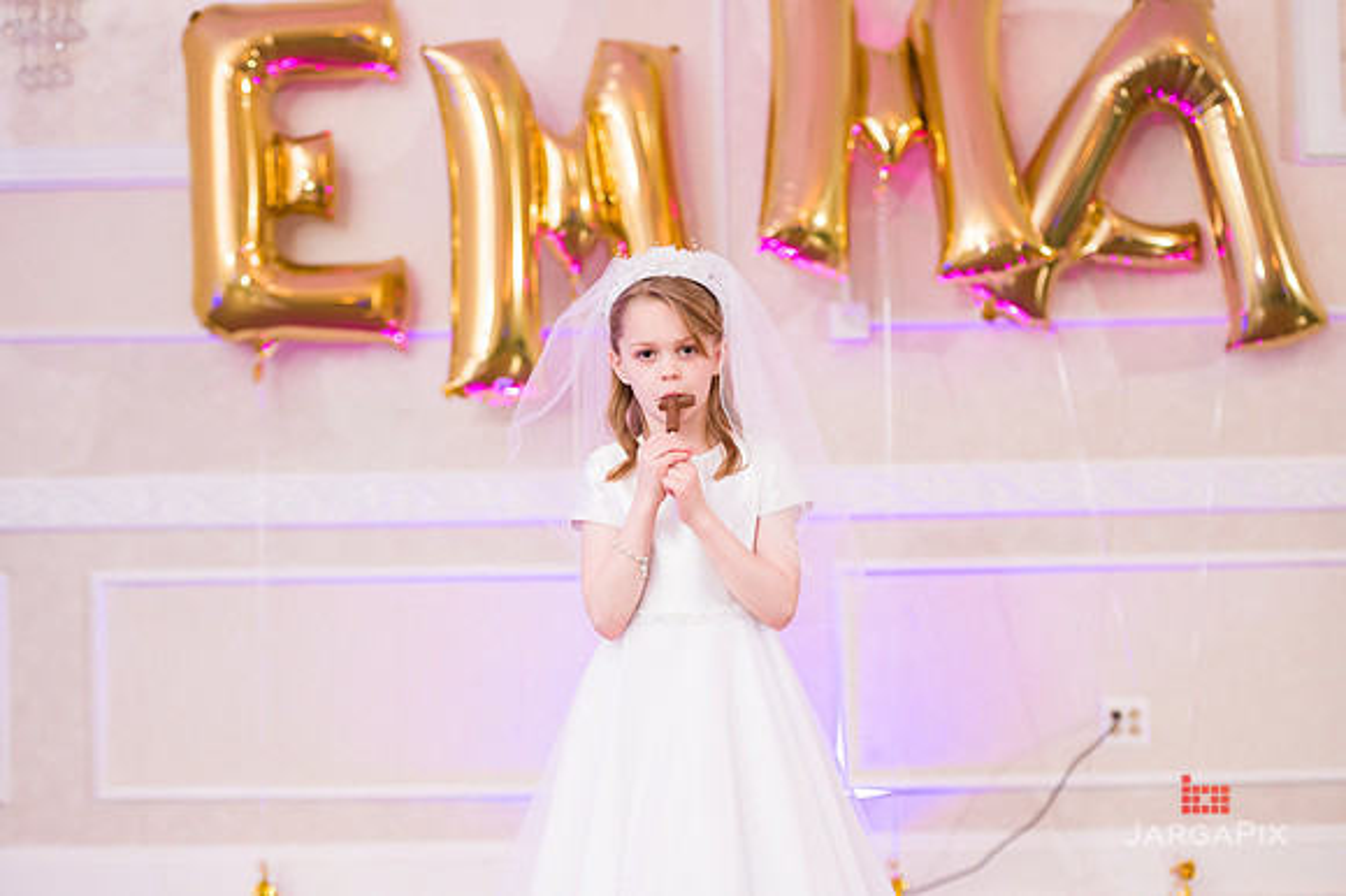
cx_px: 673
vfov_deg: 19.4
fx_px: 2616
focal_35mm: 70
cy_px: 448
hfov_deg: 28.9
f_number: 3.2
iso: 1600
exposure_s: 1/200
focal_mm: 70
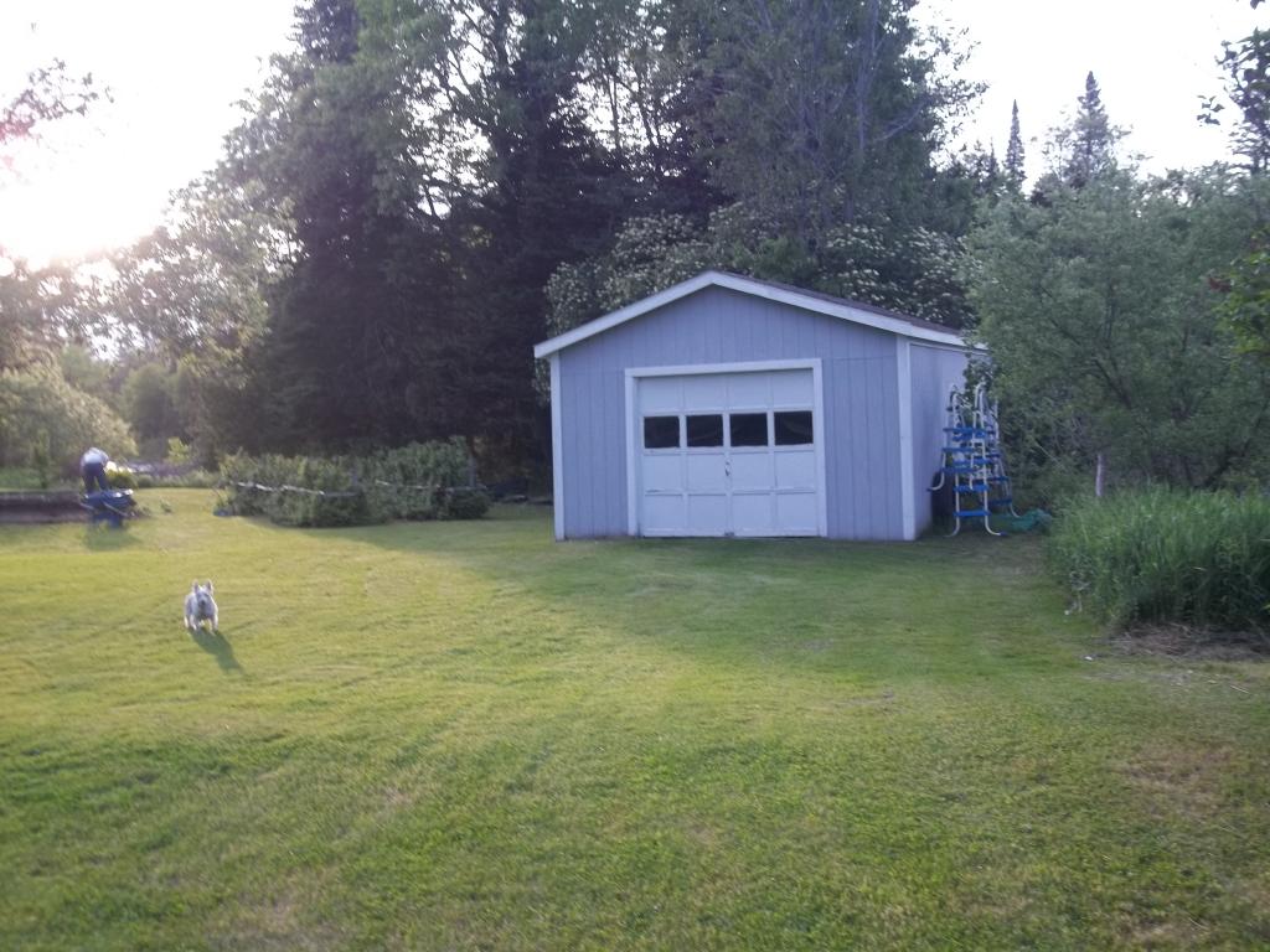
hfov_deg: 47.9
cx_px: 635
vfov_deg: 36.8
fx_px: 1431
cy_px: 476
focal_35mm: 39
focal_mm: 7.1
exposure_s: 1/60
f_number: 3.2
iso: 80
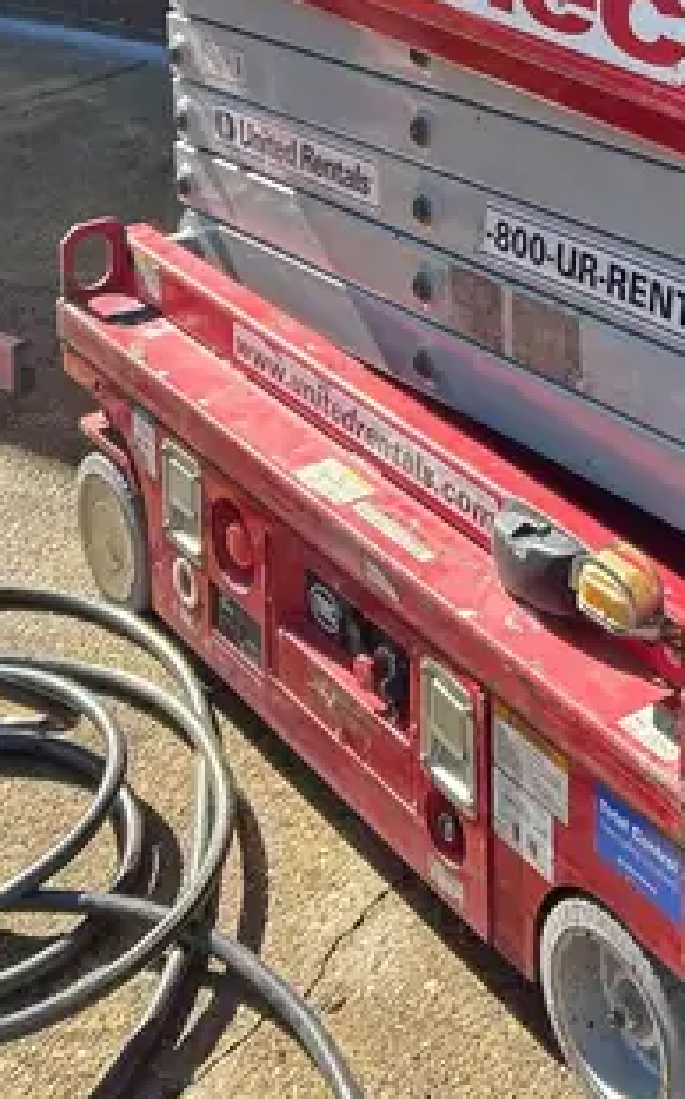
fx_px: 1944
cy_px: -72
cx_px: 667
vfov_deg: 28.9
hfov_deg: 19.5
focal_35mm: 65
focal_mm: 5.7
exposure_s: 1/1135
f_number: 1.5
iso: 50
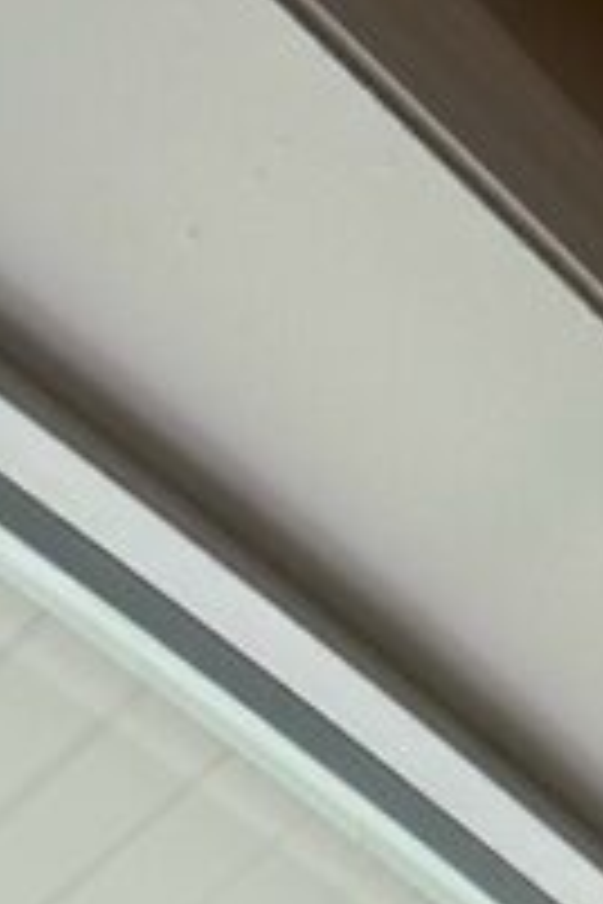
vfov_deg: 12.6
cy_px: 1941
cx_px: 346
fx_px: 3467
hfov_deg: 9.9
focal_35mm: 138
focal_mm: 5.7
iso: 50
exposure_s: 1/384
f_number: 1.5
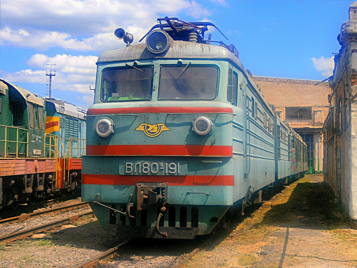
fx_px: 546
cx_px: 178
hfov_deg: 36.2
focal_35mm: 53
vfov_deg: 27.5
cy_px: 134
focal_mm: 9.4
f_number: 4.1
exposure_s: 1/800
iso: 100
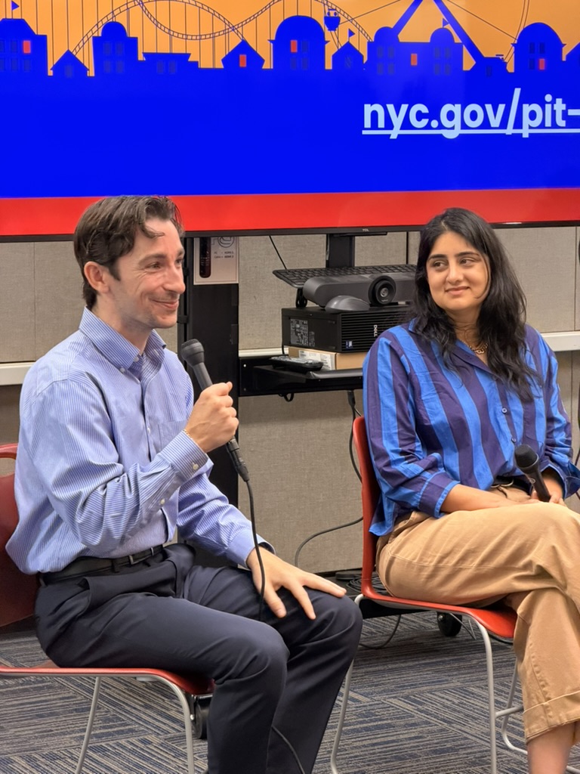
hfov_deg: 14.8
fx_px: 2234
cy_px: 387
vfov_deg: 19.6
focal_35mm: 100
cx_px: 290
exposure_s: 1/60
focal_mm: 16.89
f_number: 2.8
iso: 500
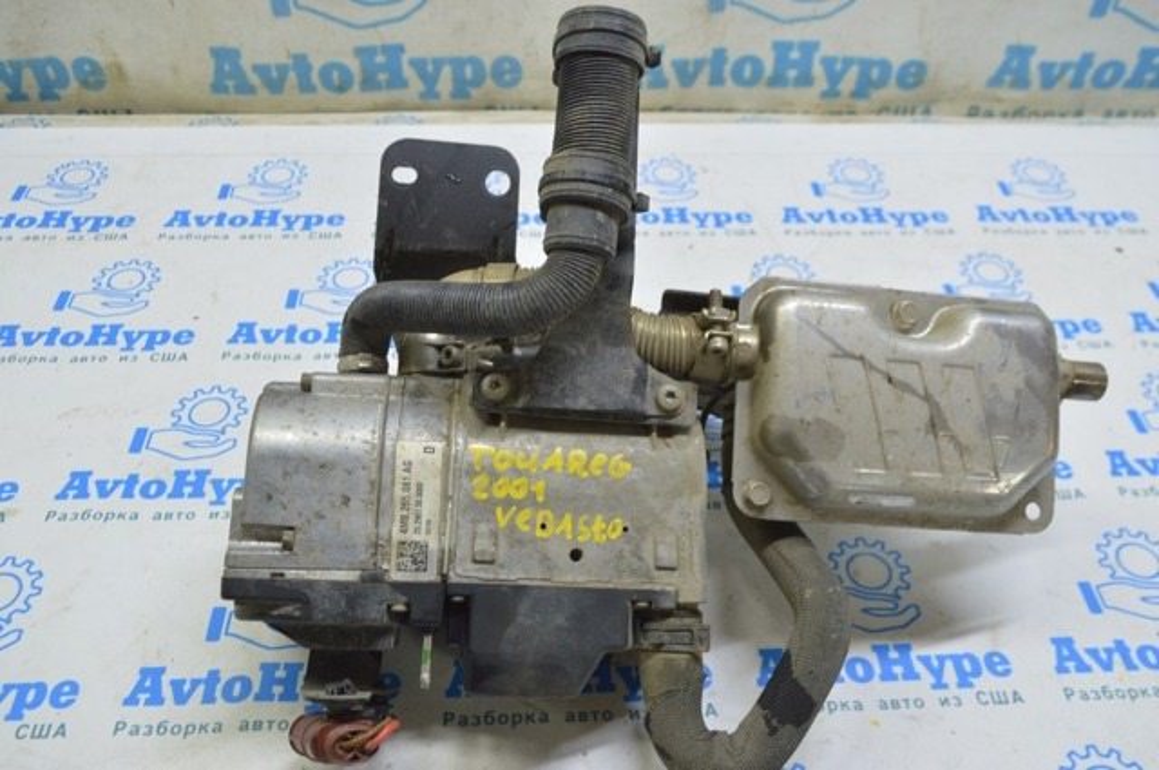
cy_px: 385
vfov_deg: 39.9
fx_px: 1061
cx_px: 580
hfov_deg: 57.3
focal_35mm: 33
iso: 400
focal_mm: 22
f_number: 5.6
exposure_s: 1/20
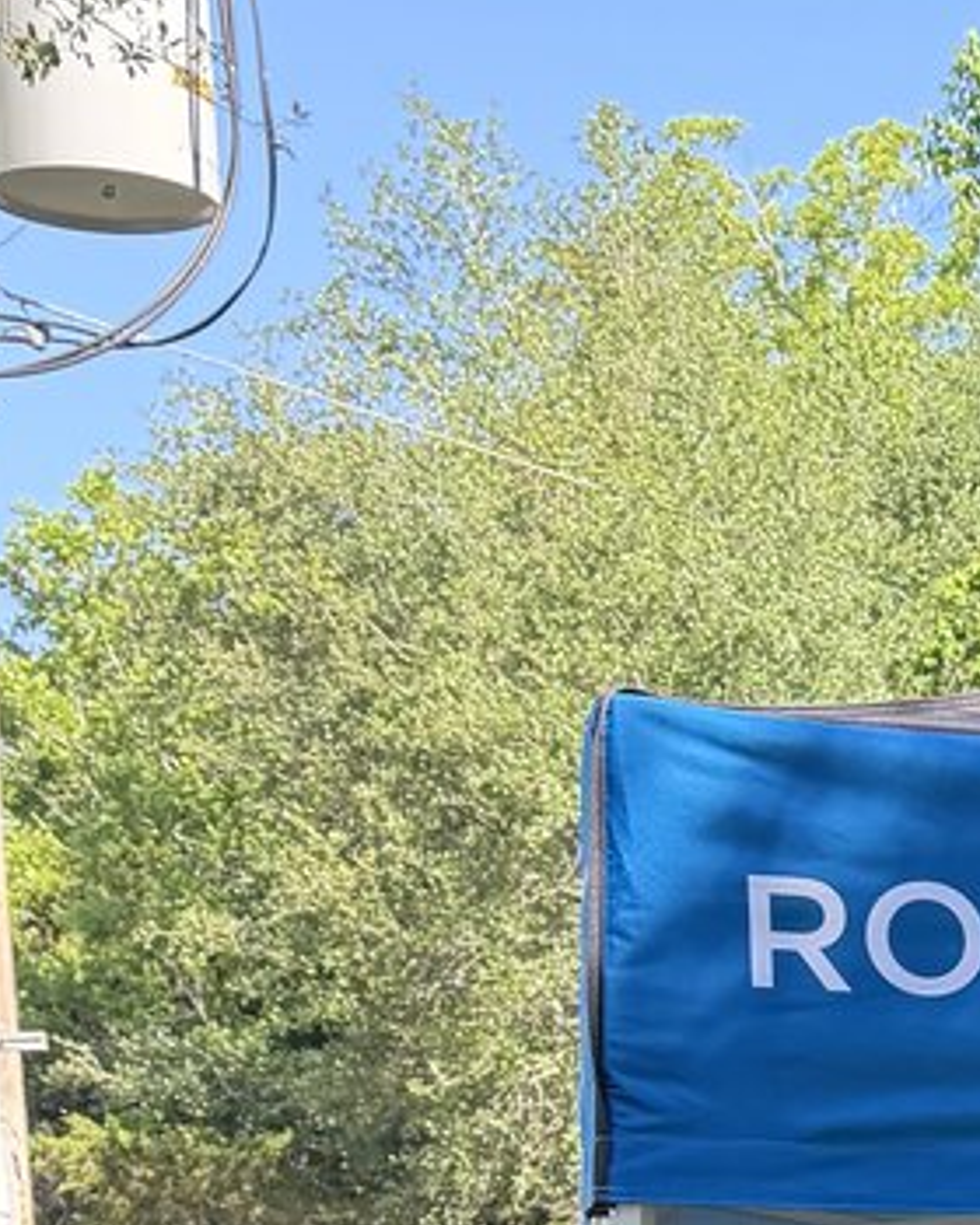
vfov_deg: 16.8
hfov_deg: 12.7
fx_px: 3879
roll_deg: -0.2
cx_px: 1914
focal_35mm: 107
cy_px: 1631
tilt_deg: -0.7
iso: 100
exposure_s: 1/840
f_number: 1.78
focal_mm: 6.76
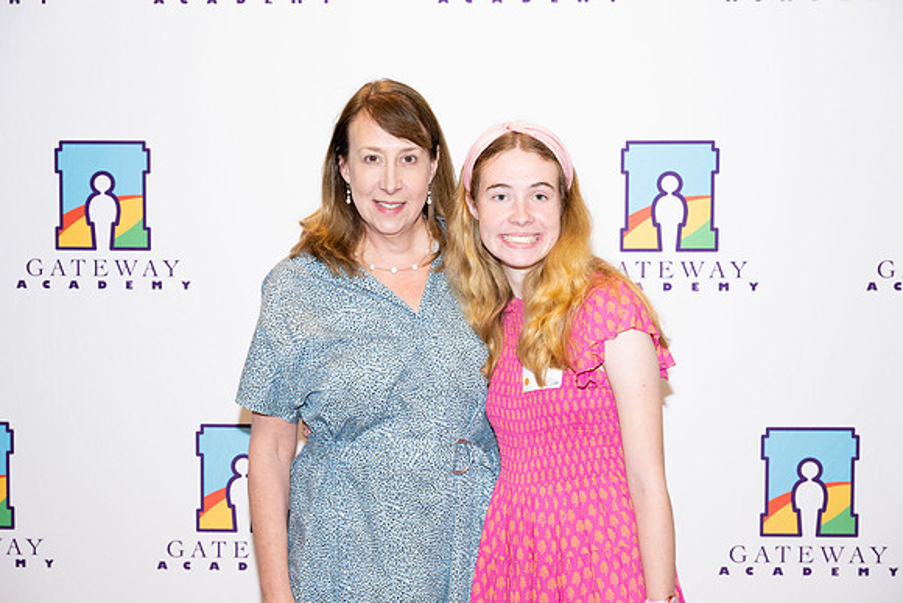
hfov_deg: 32.9
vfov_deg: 22.3
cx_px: 452
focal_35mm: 61
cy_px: 302
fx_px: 1530
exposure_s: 1/160
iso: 800
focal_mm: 61
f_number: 5.6
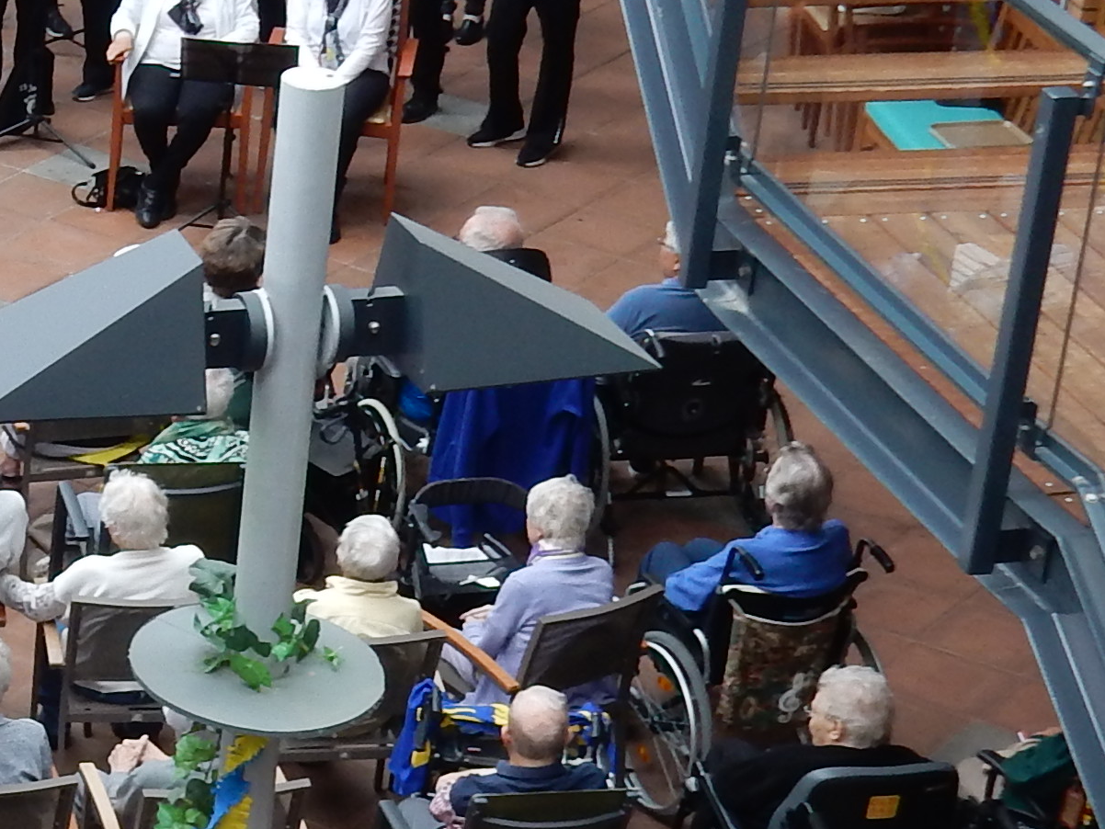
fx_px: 4406
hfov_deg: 13.5
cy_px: 721
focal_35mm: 138
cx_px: -517
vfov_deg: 10.7
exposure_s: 1/40
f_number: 4
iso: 125
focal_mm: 6.4
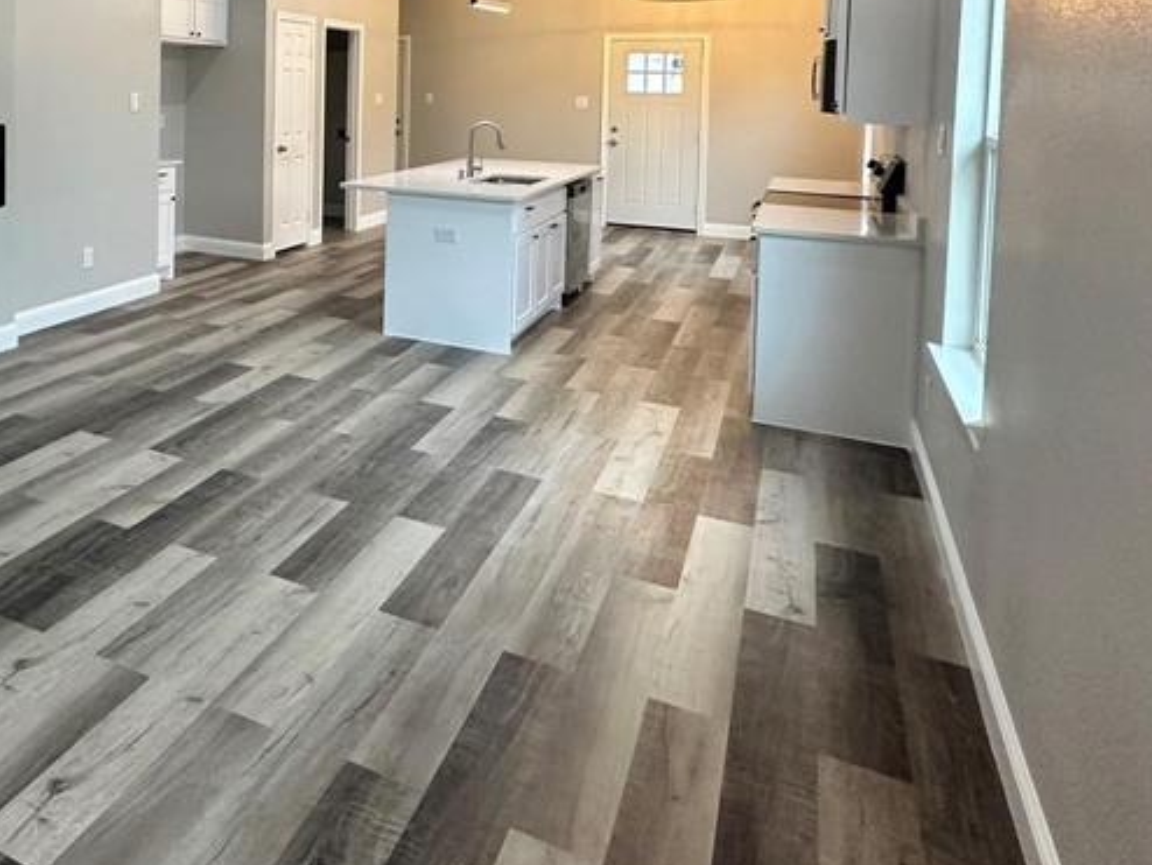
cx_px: 243
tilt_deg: -0.9
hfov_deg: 57.4
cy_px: 112
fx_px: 966
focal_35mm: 29
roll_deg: -1.0
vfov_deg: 44.6
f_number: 2.2
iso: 250
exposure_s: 1/120
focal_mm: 2.22
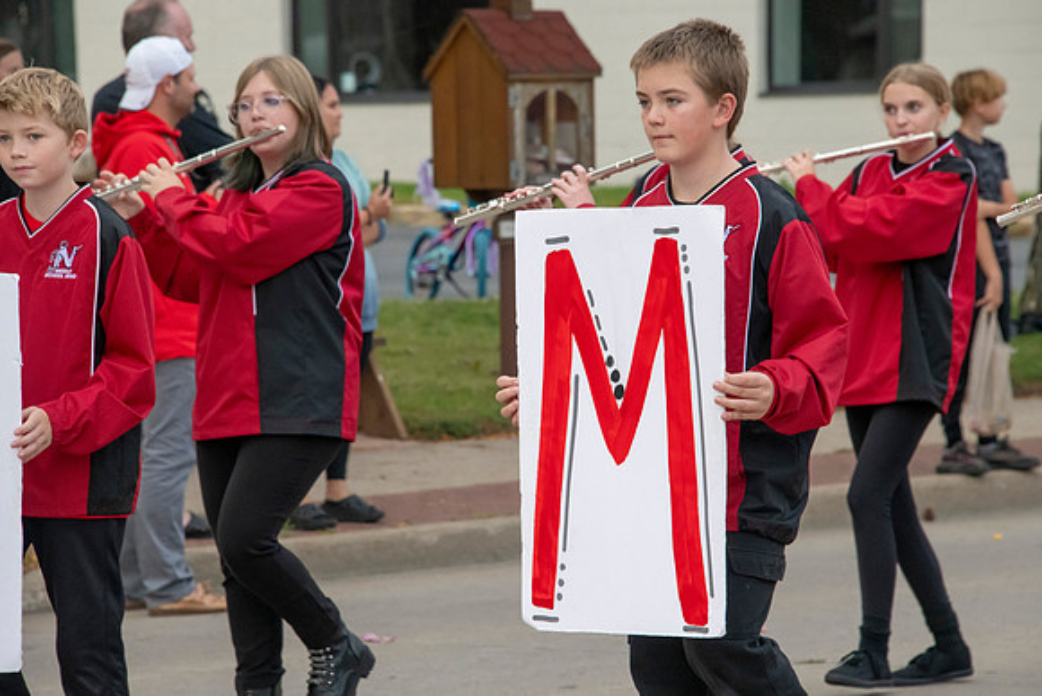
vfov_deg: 5.5
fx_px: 7237
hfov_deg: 8.2
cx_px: 521
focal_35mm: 250
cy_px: 348
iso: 3200
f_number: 11
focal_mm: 250
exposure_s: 1/500
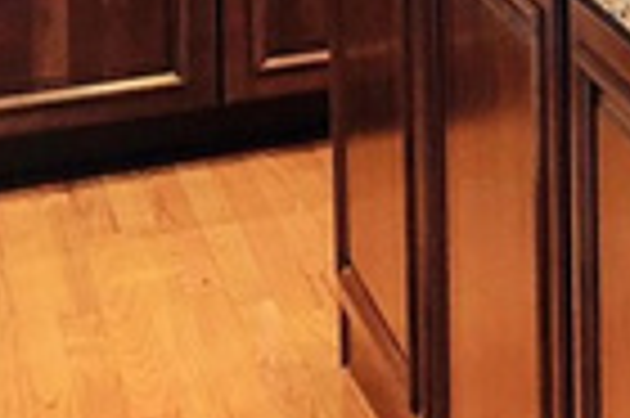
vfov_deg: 9.5
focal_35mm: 133
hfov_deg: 13.3
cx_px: 1251
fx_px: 2325
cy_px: -449
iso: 80
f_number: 1.8
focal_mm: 3.99
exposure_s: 1/15
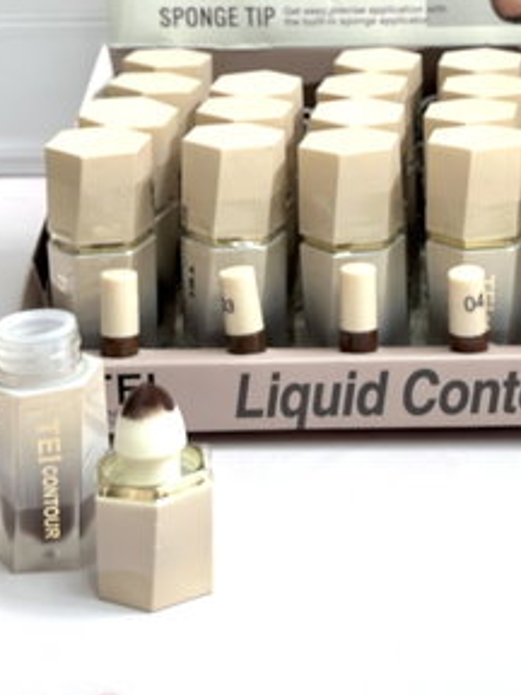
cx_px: 388
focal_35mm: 89
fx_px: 1786
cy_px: 127
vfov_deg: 21.7
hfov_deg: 16.5
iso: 64
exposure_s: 1/100
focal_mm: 6.86
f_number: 1.78
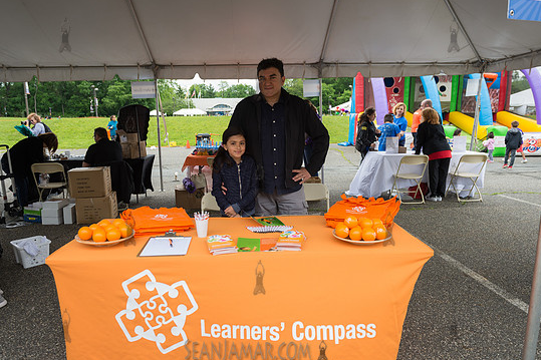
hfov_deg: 65.5
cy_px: 180
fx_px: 421
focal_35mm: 28
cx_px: 259
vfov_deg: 46.4
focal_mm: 26
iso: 200
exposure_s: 1/320
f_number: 4.5
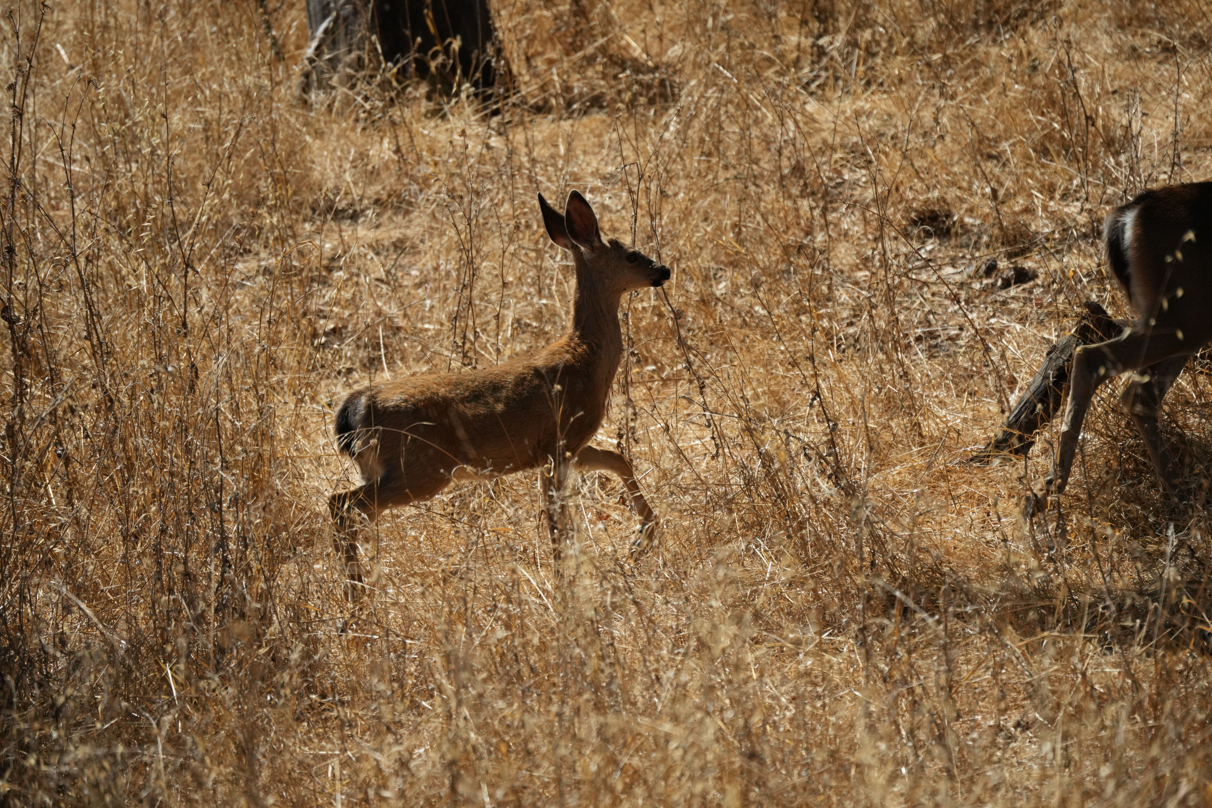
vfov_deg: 3.4
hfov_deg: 5.2
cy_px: 404
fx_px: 13466
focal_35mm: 400
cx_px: 606
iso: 800
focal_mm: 400
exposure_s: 1/2500
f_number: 6.3
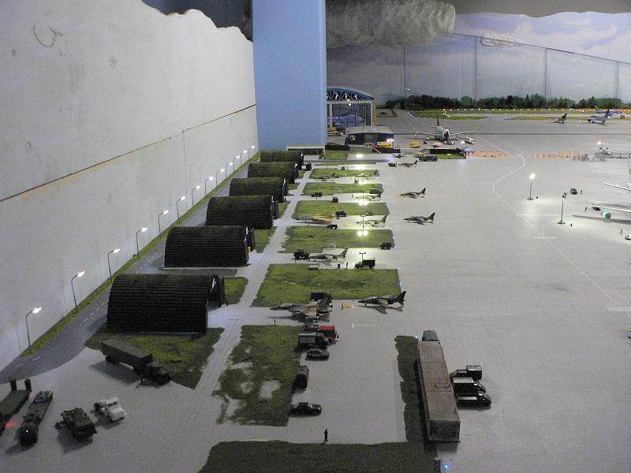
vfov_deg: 39.7
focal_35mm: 36
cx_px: 316
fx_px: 656
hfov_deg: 51.4
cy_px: 236
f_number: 2.8
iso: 400
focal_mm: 6
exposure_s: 1/25
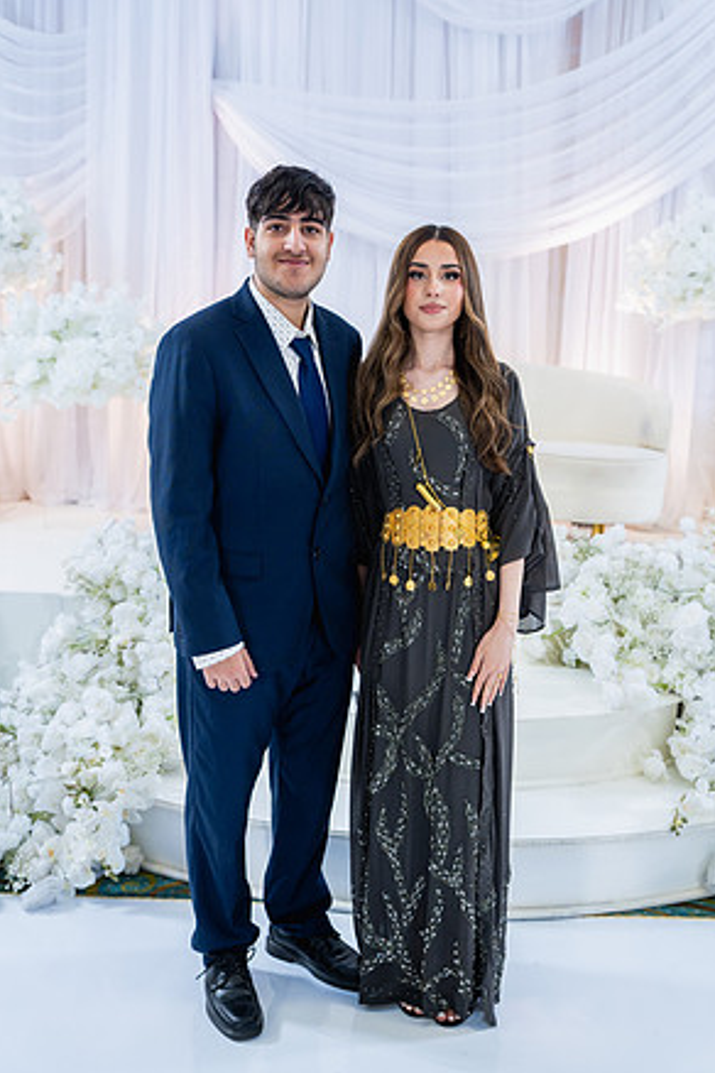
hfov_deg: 36.9
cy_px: 529
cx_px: 365
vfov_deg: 53.1
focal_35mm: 36
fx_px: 1072
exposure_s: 1/160
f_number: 3.2
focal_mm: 35
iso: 640
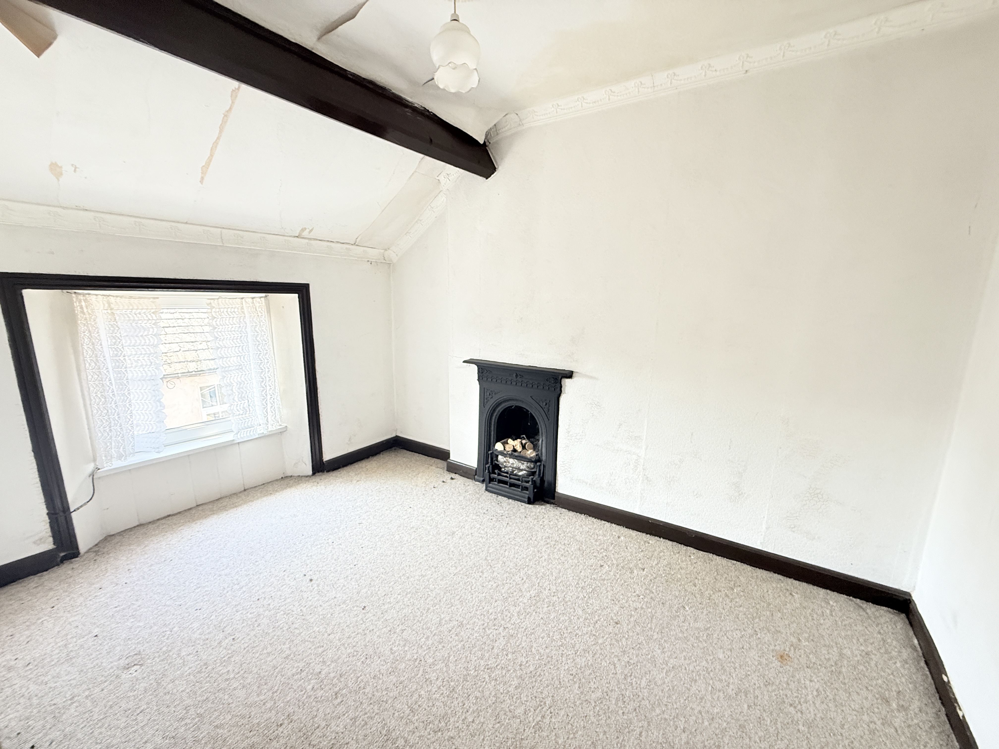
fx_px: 404
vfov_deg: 85.7
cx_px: 500
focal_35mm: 14
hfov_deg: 102.1
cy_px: 374
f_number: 2.2
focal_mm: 2.22
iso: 320
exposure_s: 1/71
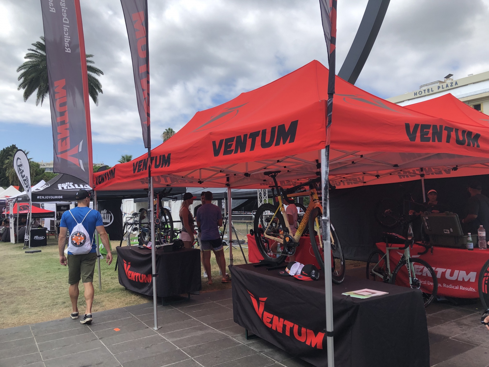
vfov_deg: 49.7
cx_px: 244
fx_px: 396
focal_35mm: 28
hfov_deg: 63.4
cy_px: 184
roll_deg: +0.0
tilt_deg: +4.7
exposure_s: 1/1548
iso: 20
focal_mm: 3.99
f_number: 1.8
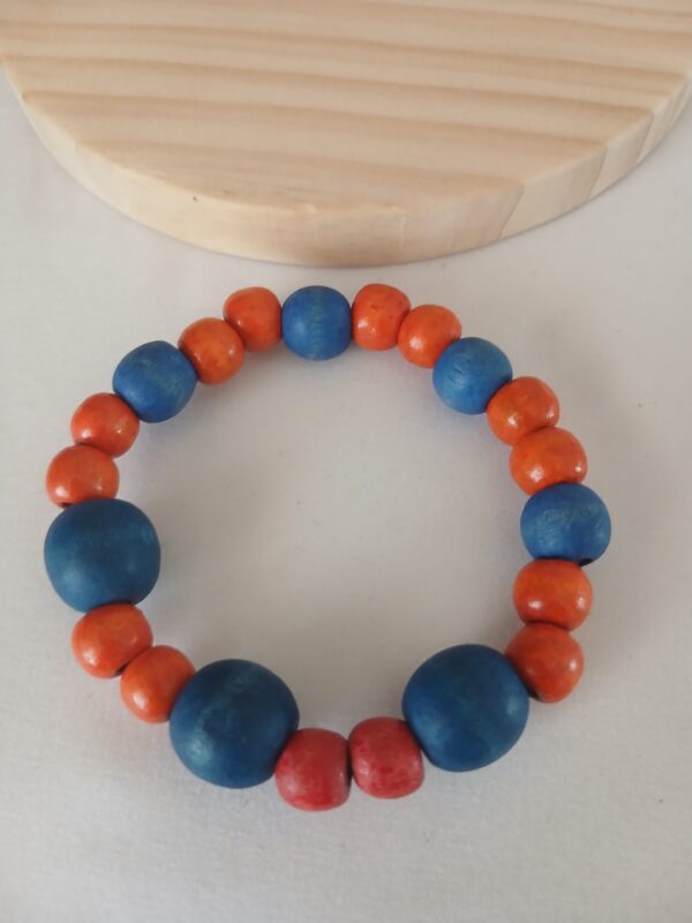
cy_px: 462
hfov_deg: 51.4
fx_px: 720
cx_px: 346
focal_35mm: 27
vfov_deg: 65.3
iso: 250
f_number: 1.8
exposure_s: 1/25
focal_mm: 3.98
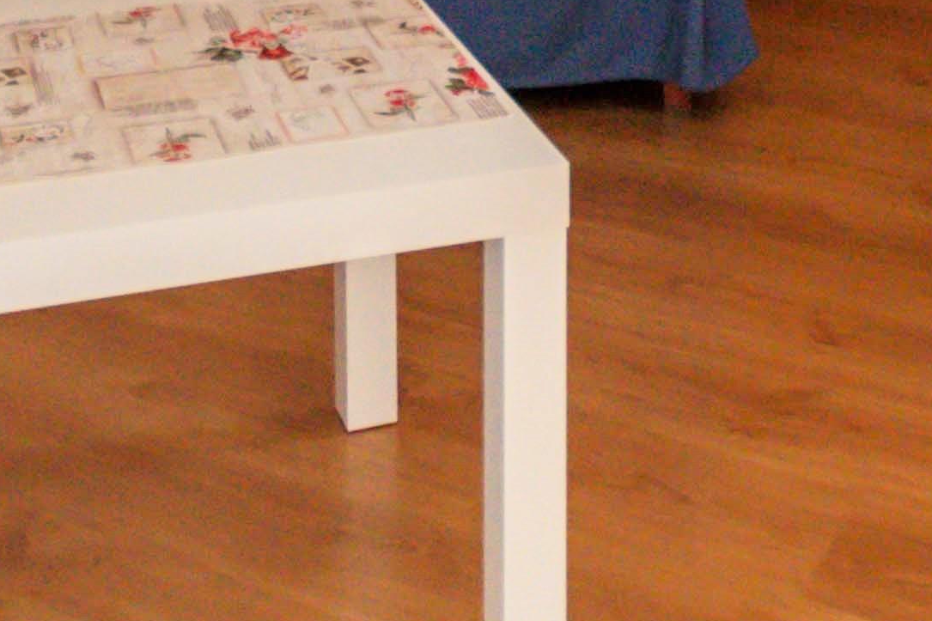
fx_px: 1993
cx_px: 514
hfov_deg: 26.3
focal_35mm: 77
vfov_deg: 13.7
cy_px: -788
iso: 800
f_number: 4
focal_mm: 10
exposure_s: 1/25
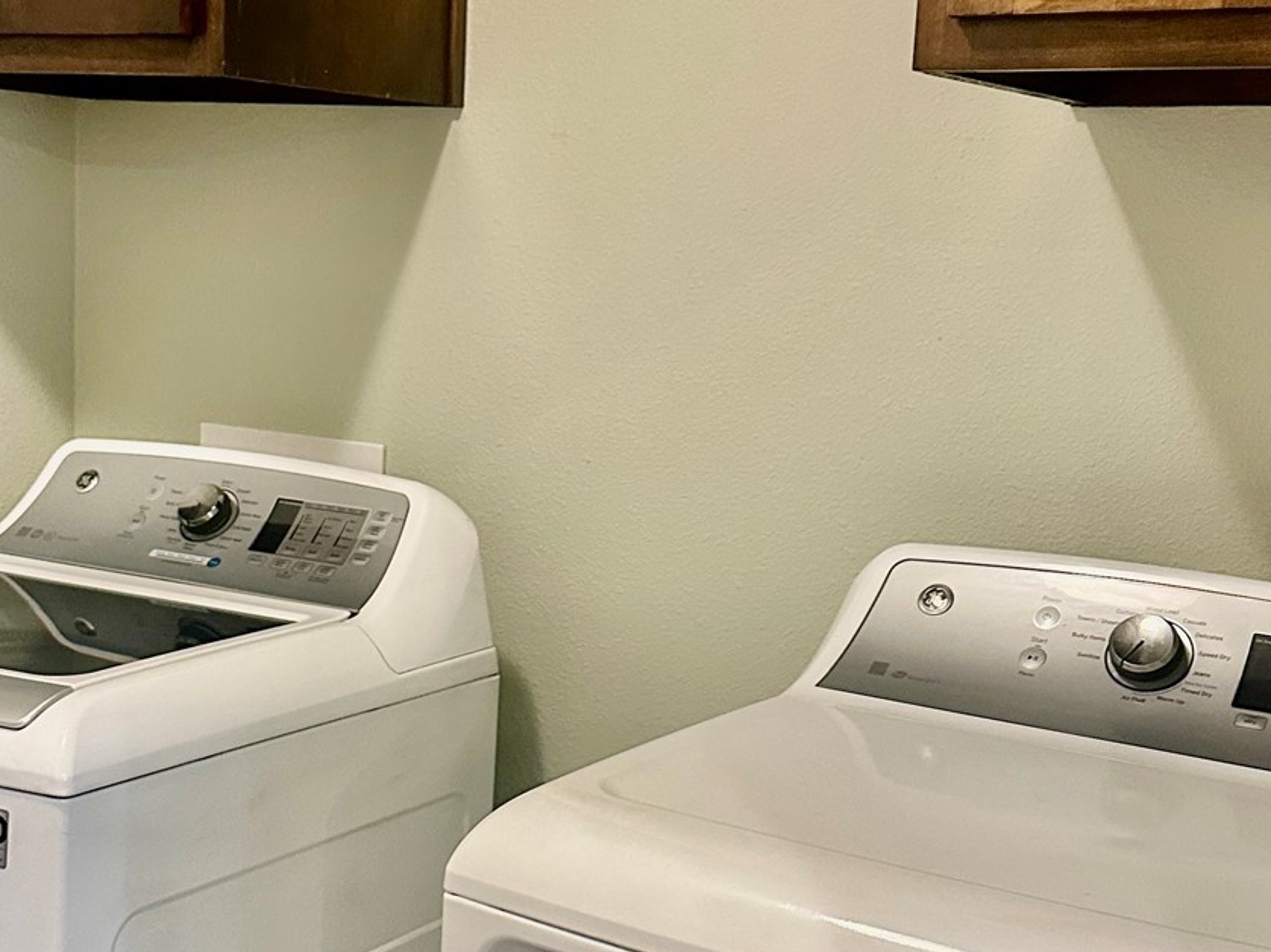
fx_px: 2019
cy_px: 521
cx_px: 548
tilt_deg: -7.9
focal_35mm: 55
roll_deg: -3.6
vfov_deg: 26.5
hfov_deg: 34.9
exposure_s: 1/60
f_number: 1.78
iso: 500
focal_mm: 6.86
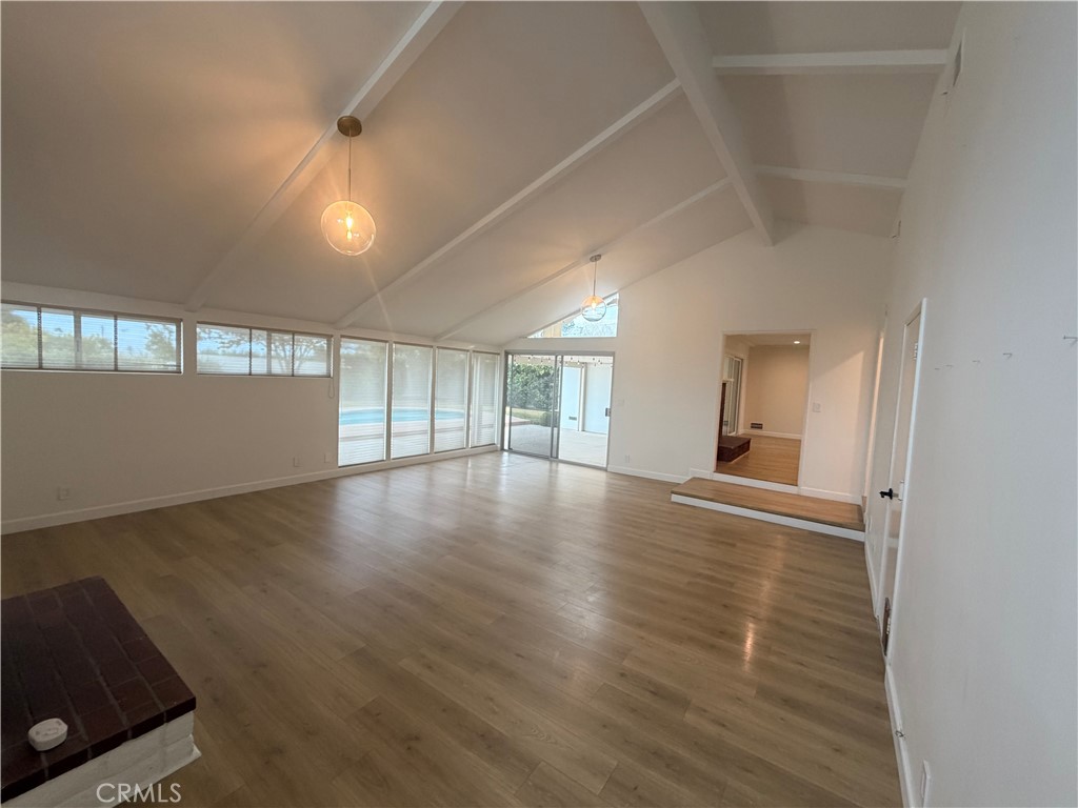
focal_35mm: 14
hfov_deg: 102.1
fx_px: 436
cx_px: 539
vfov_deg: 85.7
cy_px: 404
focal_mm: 2.22
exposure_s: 1/121
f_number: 2.2
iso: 320
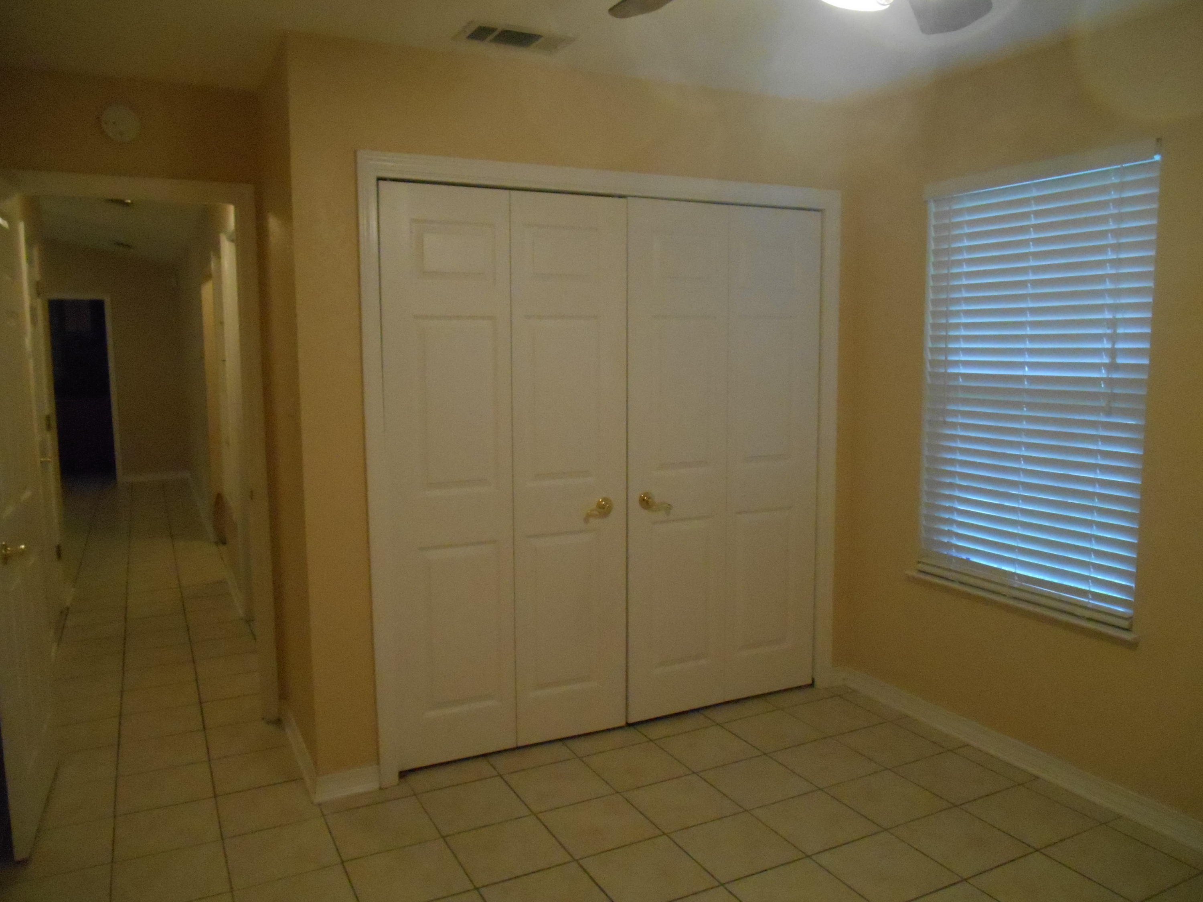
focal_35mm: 26
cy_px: 451
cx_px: 602
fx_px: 904
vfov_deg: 53.1
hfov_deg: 67.3
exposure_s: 1/80
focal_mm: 4.7
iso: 800
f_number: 3.4
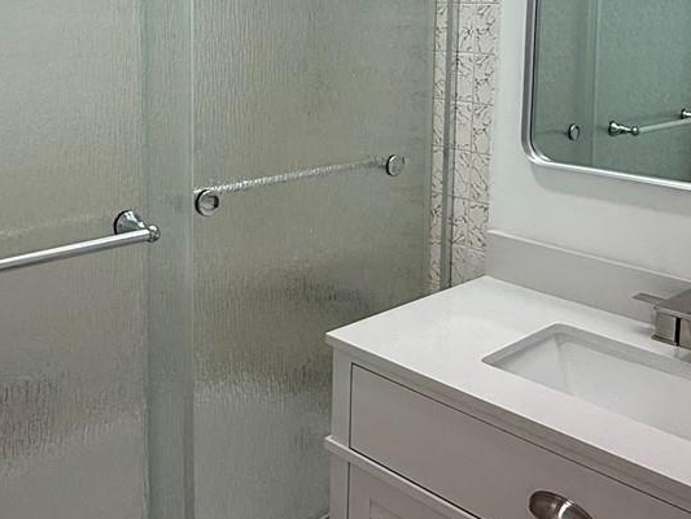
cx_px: 307
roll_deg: -0.7
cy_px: 92
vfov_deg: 33.2
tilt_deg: -5.4
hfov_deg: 44.7
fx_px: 839
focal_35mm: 42
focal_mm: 2.22
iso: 50
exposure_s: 1/136
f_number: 2.2
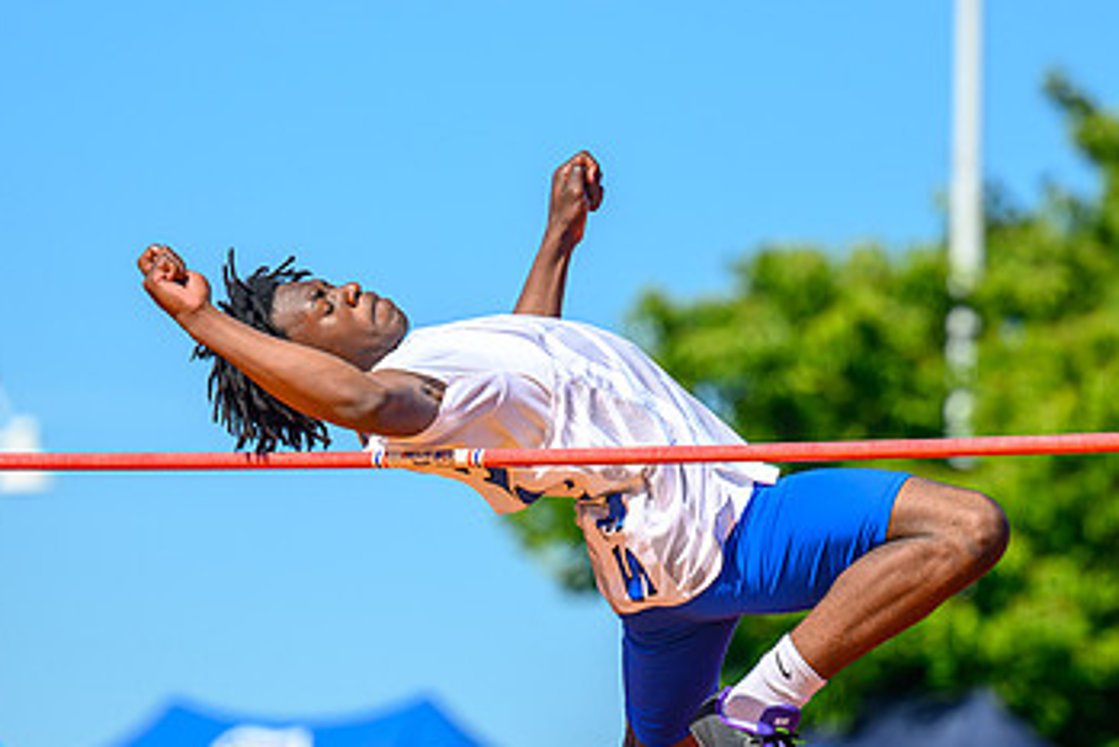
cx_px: 435
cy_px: 441
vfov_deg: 3.8
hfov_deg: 5.7
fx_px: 11318
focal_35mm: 364
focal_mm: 160
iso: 90
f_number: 2.8
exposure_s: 1/1600
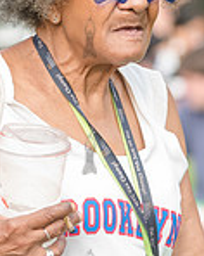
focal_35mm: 621
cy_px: 154
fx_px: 4696
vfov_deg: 3.1
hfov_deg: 2.5
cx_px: 106
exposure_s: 1/640
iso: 1000
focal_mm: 145
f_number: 5
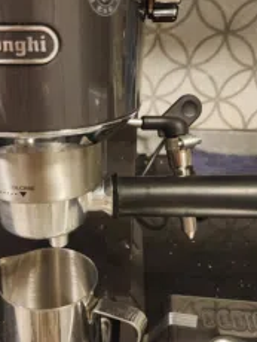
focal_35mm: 40
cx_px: 104
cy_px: 177
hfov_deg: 35.9
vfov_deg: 46.7
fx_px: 395
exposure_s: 1/25
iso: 640
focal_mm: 6.4
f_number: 1.8
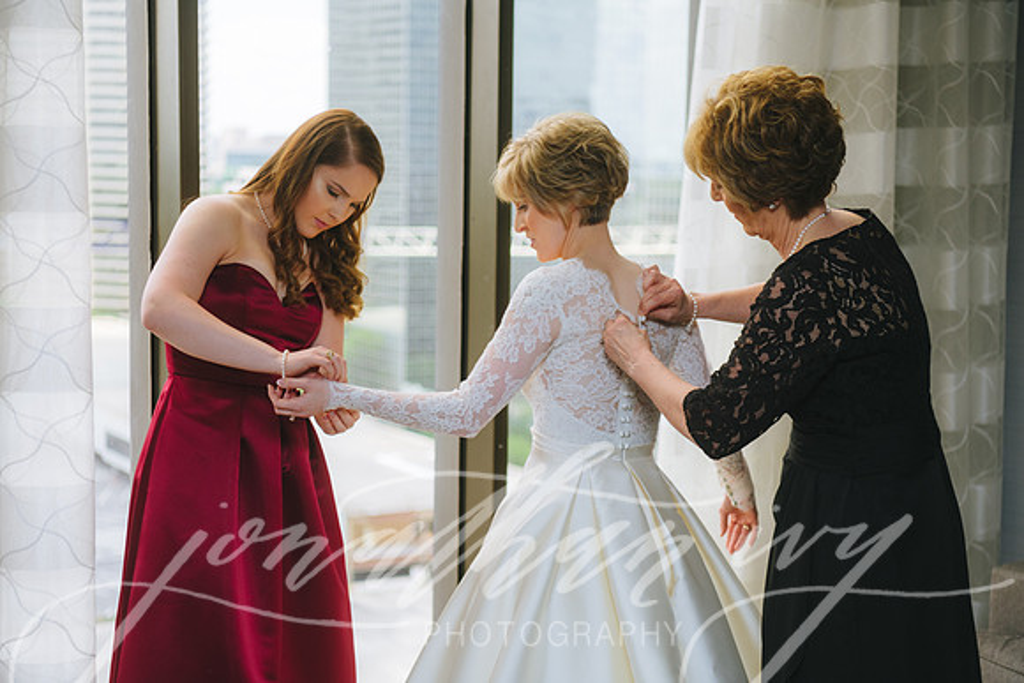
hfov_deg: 32.4
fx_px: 1764
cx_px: 512
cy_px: 342
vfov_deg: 21.9
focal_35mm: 62
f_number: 2.8
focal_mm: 62
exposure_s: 1/200
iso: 200
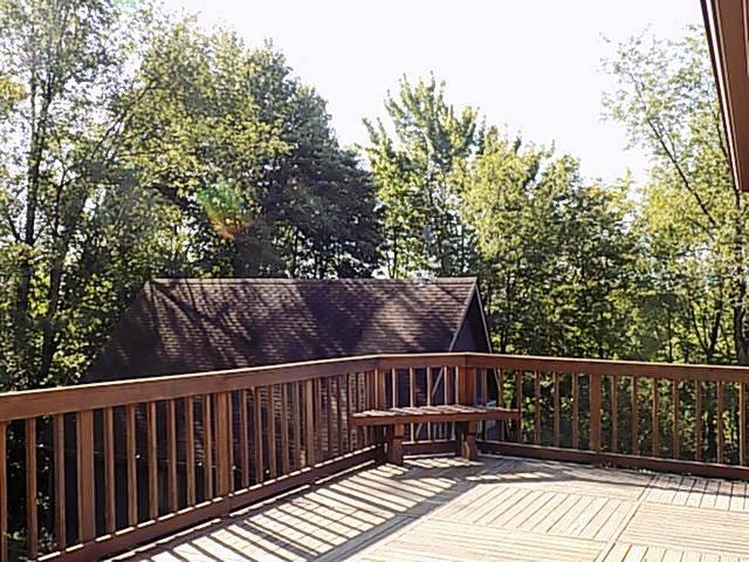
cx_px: 374
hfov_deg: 54.0
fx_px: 736
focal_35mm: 34
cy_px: 281
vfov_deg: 41.8
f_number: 3.4
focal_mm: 6.1
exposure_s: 1/200
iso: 80
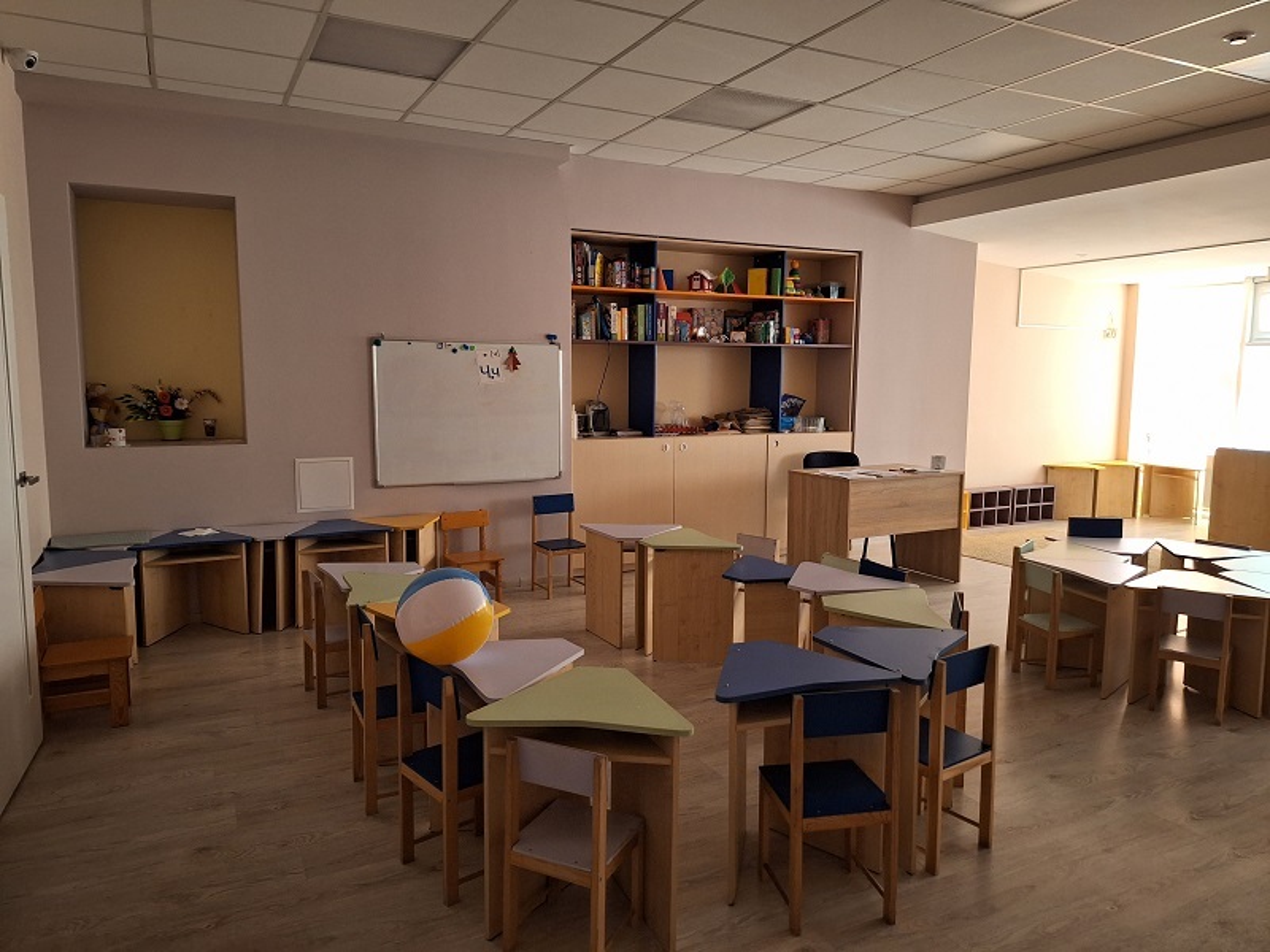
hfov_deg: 73.9
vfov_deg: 58.9
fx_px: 844
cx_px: 635
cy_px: 476
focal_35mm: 23
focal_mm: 5.54
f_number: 1.8
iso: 320
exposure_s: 1/25
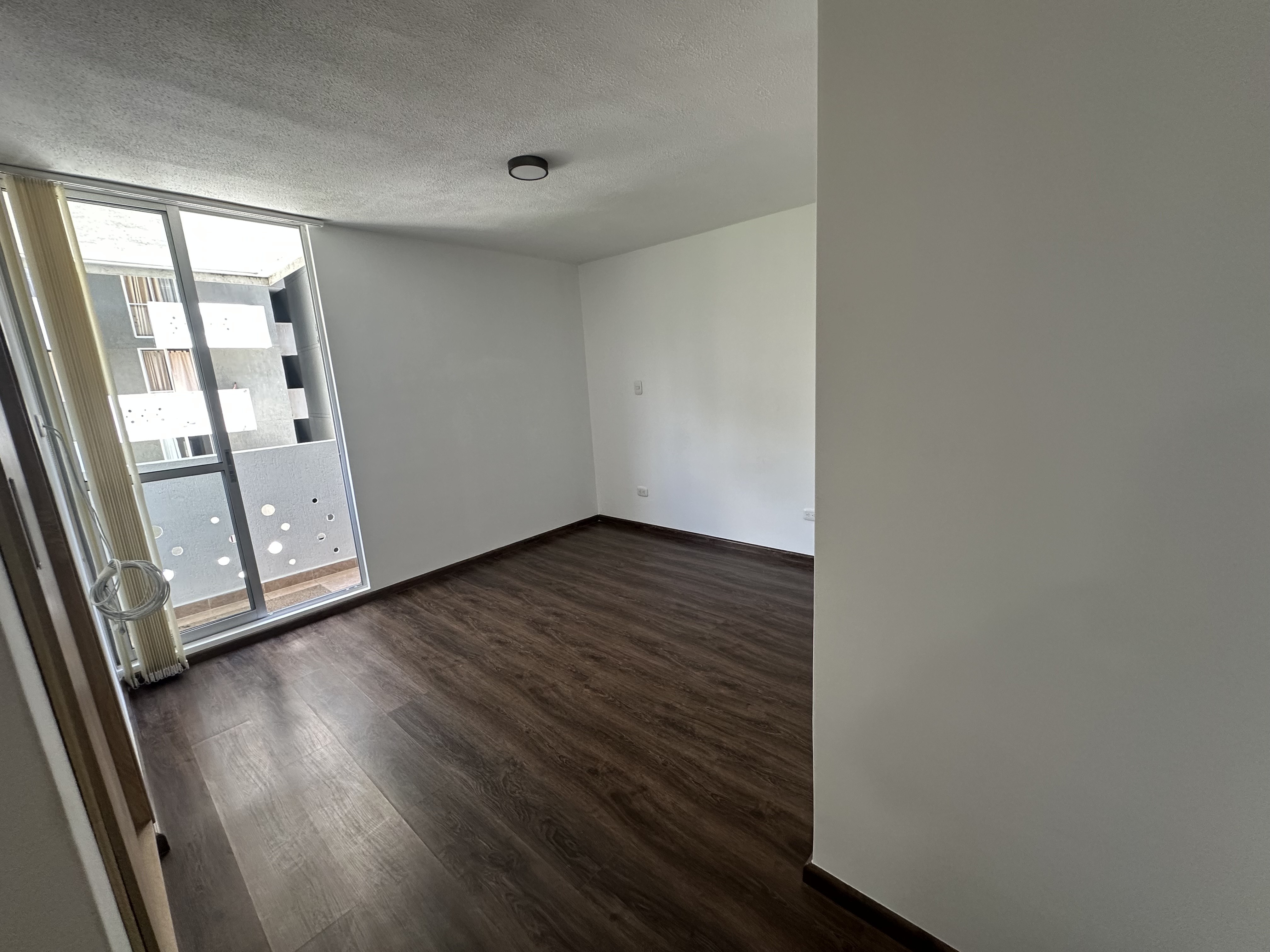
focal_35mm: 14
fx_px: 514
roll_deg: +2.5
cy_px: 476
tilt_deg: -11.2
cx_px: 635
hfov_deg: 102.1
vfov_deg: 85.7
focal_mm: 2.22
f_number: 2.2
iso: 200
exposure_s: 1/120
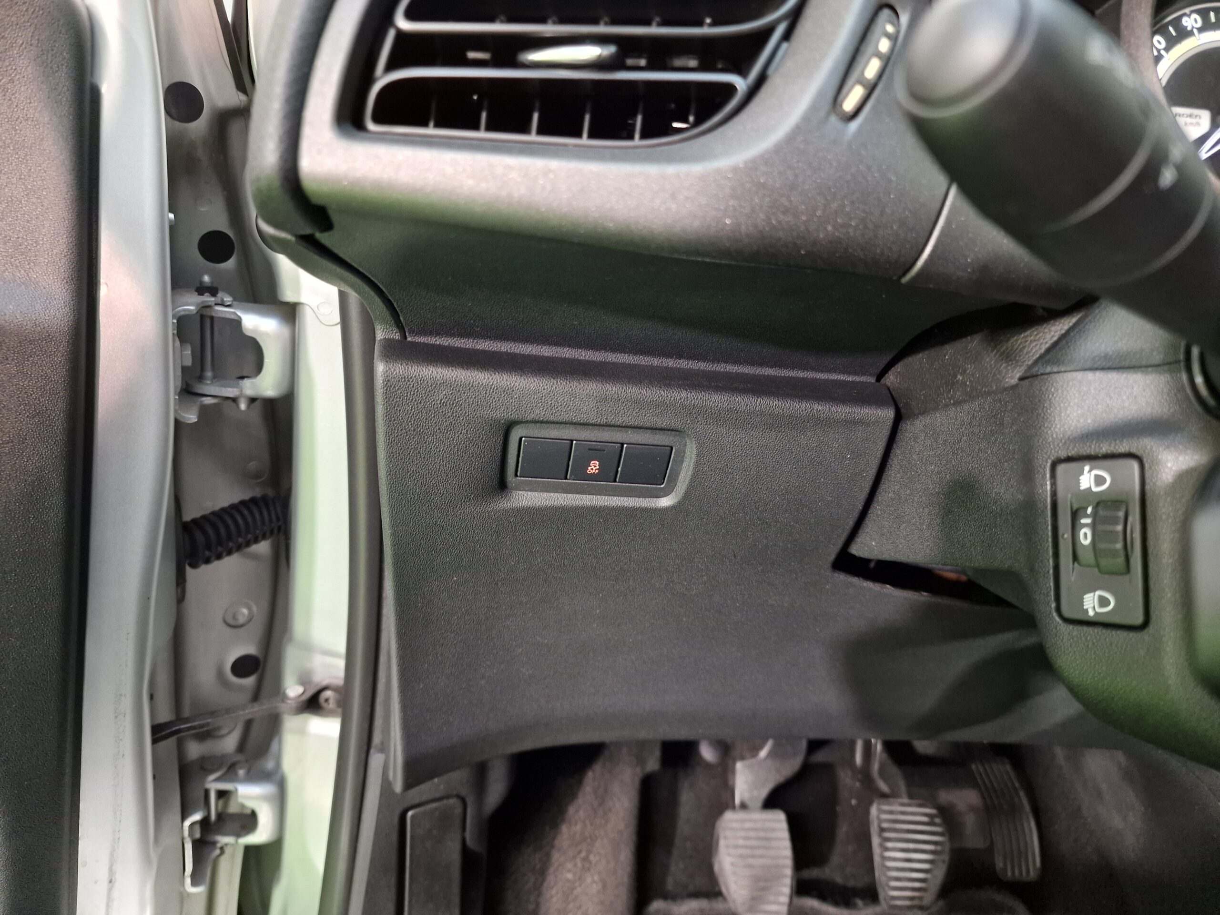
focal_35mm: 23
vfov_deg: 58.9
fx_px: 811
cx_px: 610
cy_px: 458
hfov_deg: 73.9
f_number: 1.8
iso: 400
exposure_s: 1/20
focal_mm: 6.4
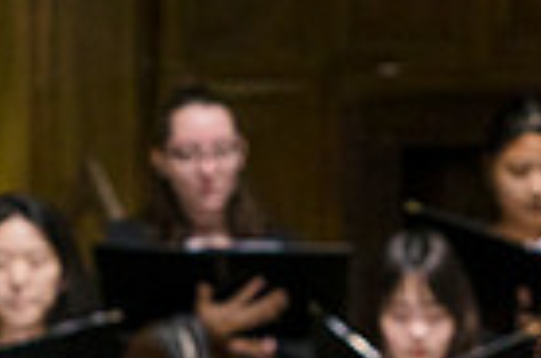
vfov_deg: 4.6
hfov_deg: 7.0
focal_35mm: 293
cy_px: 737
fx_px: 4393
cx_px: -144
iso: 1600
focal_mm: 70
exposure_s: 1/160
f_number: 5
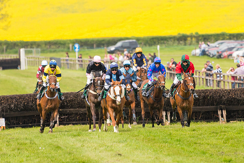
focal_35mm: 461
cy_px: 88
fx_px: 3124
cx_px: 122
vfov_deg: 3.0
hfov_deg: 4.5
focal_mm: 200
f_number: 2.8
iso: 200
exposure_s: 1/2500
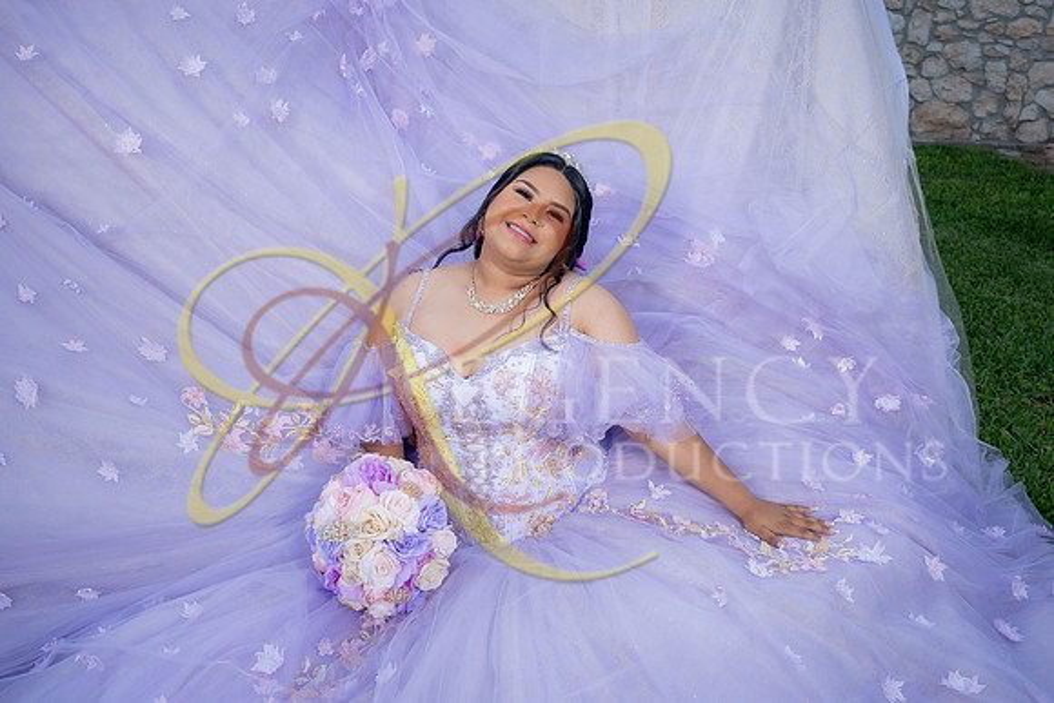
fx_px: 878
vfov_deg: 43.6
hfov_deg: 61.9
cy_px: 352
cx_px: 527
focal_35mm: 30
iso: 125
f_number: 2.8
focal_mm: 20
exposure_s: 1/800
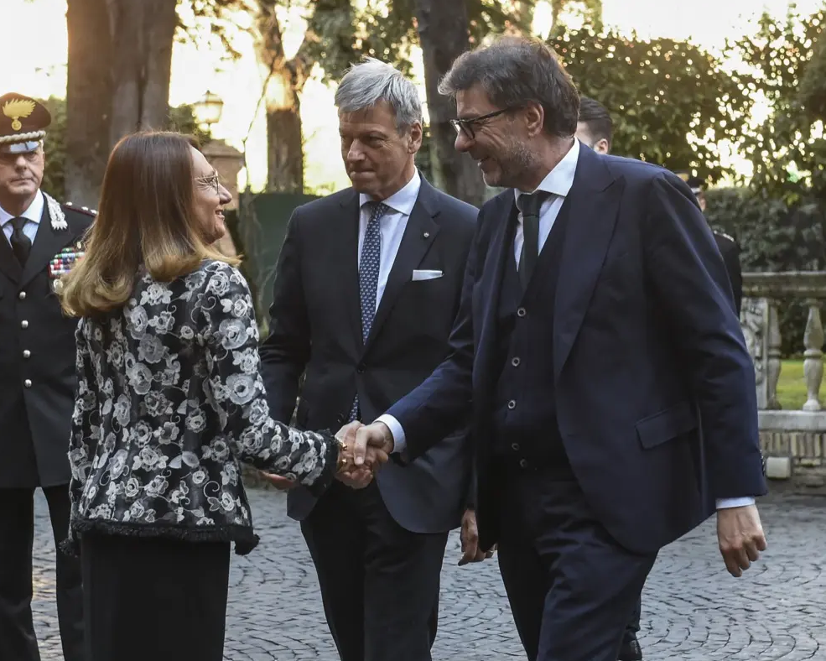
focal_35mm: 80
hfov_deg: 23.8
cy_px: 329
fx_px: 1956
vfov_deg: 19.2
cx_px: 340
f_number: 5.6
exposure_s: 1/400
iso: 5000
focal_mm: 70
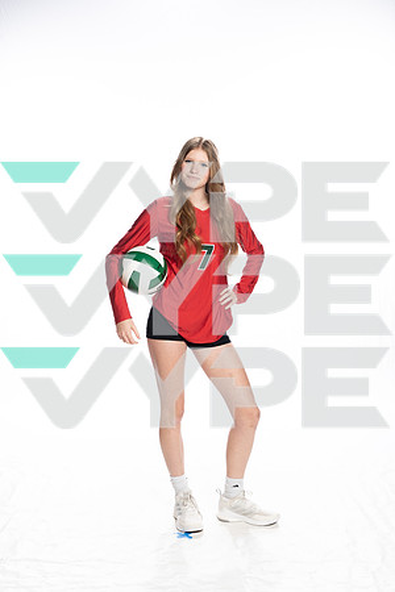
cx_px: 198
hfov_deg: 27.0
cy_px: 296
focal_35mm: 50
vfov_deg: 39.6
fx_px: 823
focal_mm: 50
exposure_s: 1/250
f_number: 8
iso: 400
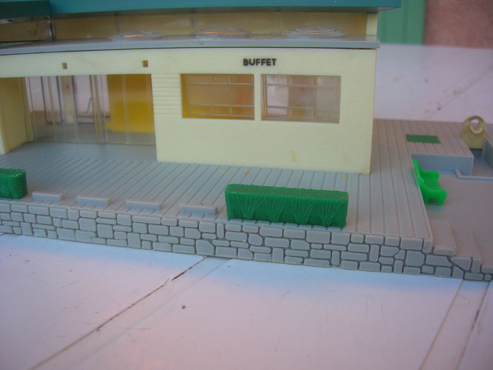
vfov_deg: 41.8
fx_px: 484
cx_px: 246
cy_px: 185
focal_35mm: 34
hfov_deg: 54.0
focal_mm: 5.7
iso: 50
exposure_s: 1/81
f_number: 2.9
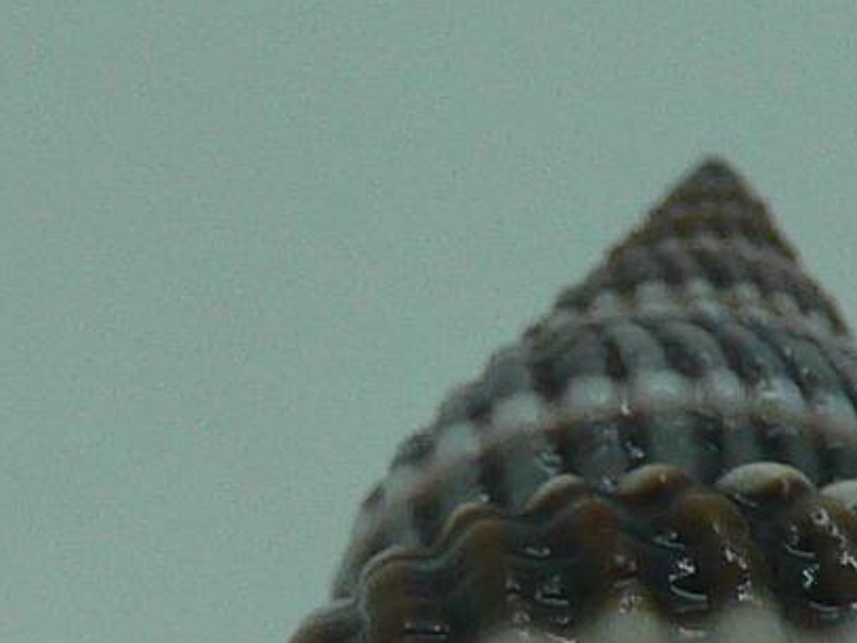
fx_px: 4283
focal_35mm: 173
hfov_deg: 11.4
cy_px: 1013
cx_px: 634
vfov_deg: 8.4
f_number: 2.8
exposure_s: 1/60
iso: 80
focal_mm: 4.6
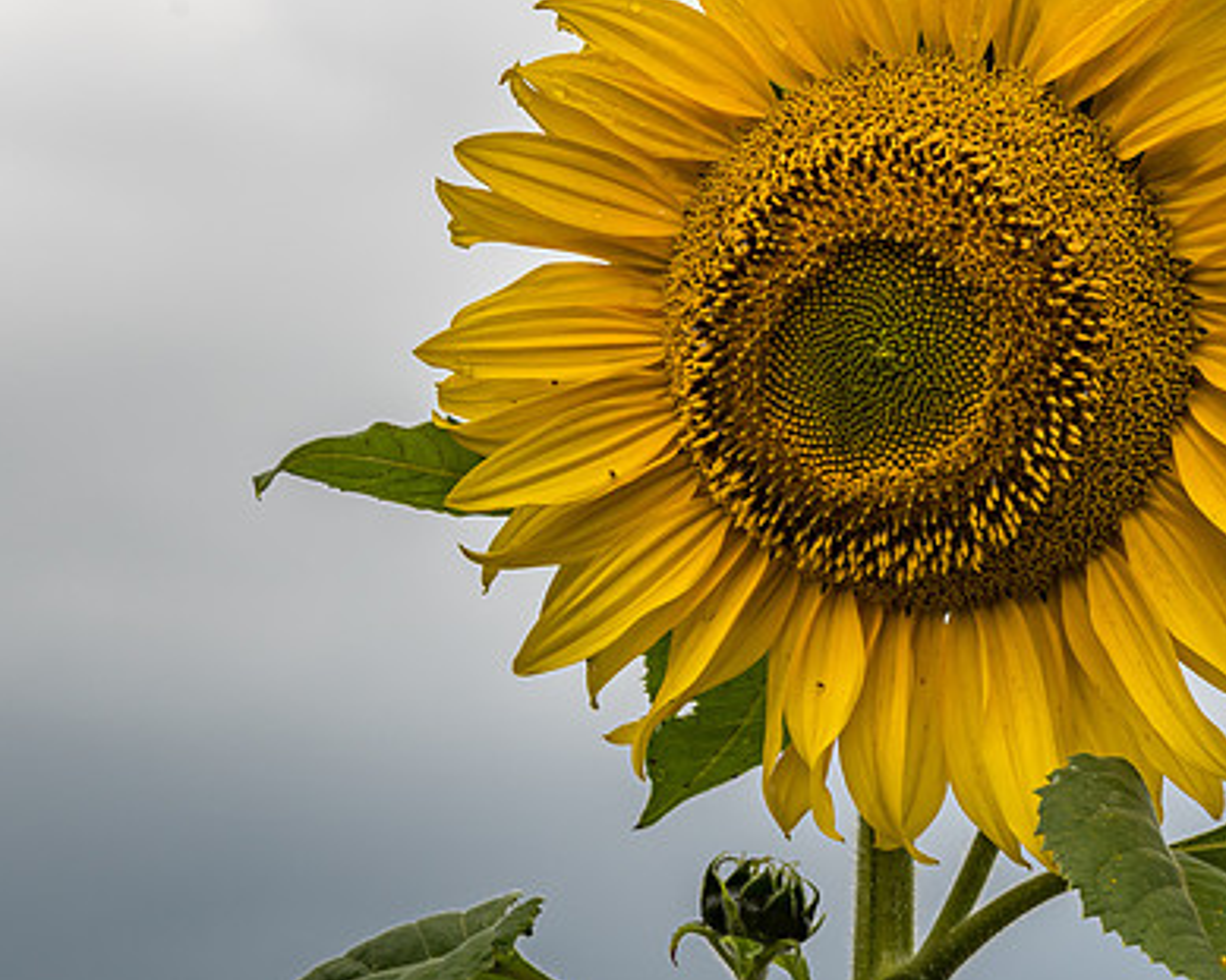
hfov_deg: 6.6
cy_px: 386
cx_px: 400
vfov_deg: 5.3
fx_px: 10593
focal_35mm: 292
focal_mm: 105
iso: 100
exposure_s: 1/10
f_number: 16
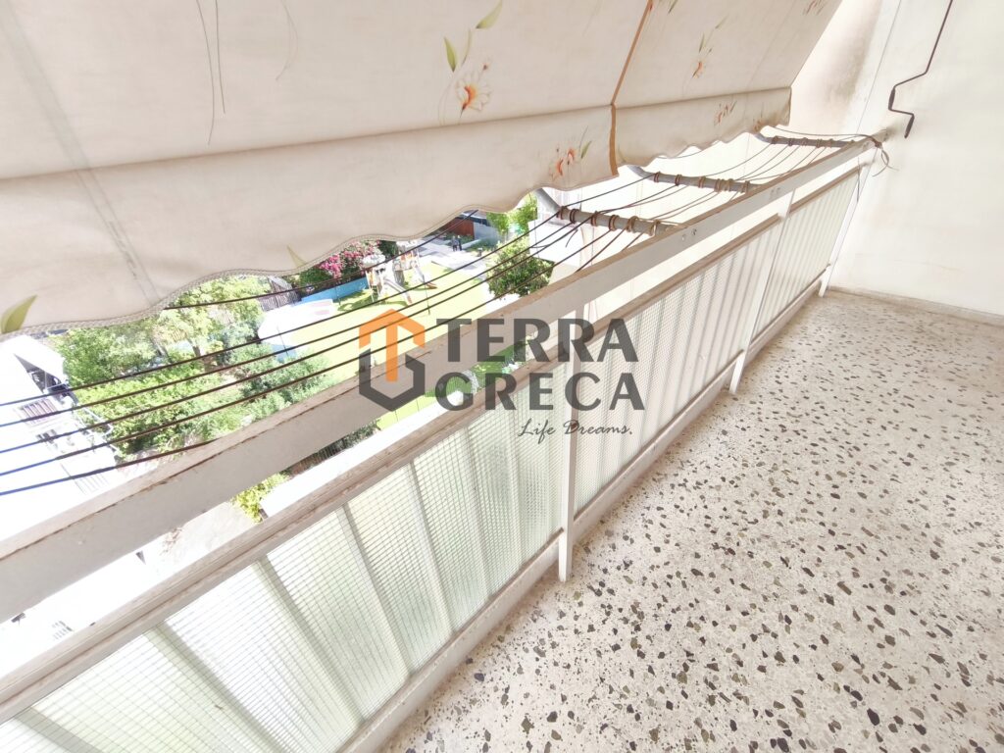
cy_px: 376
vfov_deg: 81.7
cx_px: 502
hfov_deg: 98.2
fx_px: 435
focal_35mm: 15
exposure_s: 1/221
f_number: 2.2
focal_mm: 1.91
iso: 50
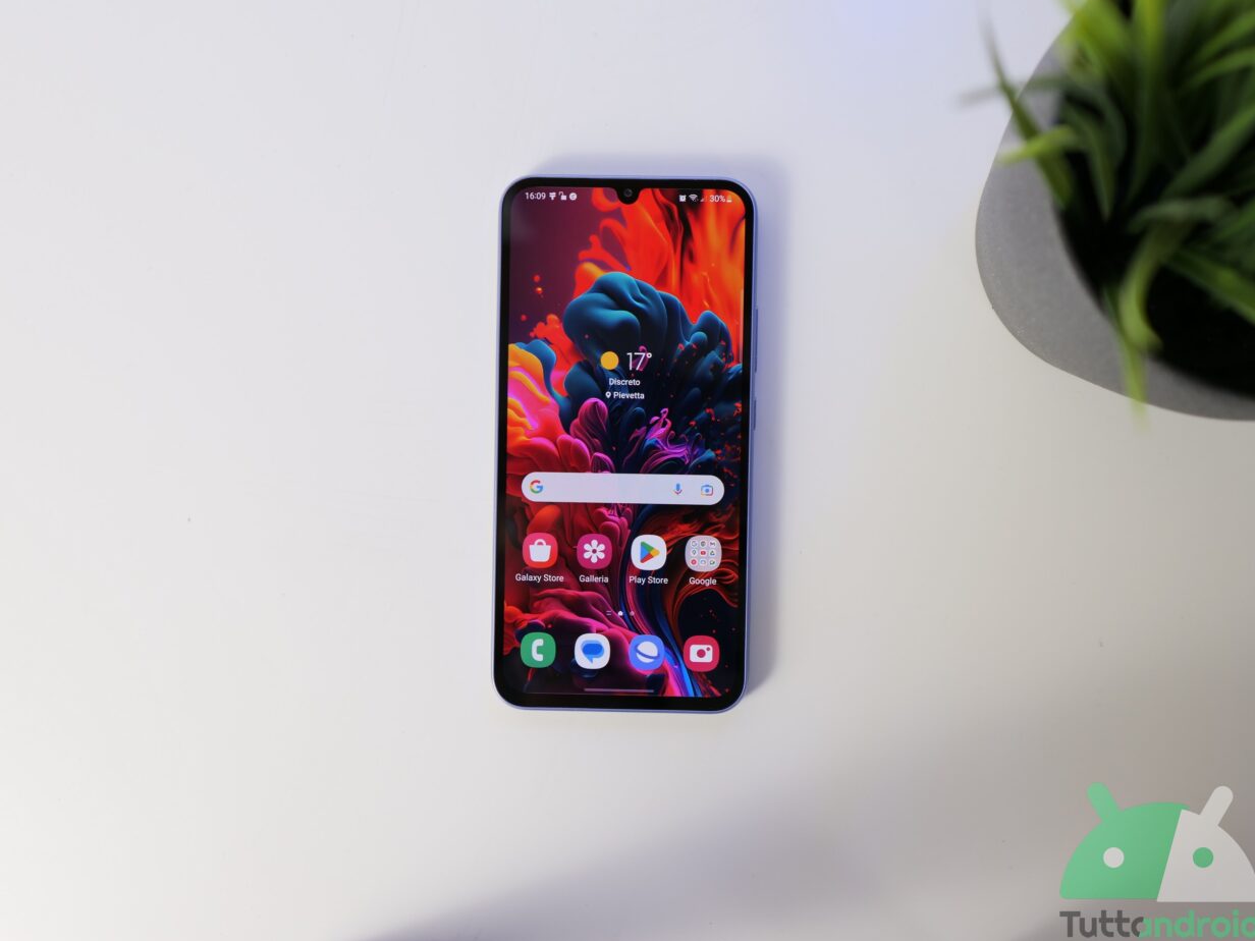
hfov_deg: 55.4
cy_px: 469
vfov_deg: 42.9
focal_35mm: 33
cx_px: 631
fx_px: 1196
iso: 200
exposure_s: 1/125
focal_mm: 16
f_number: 2
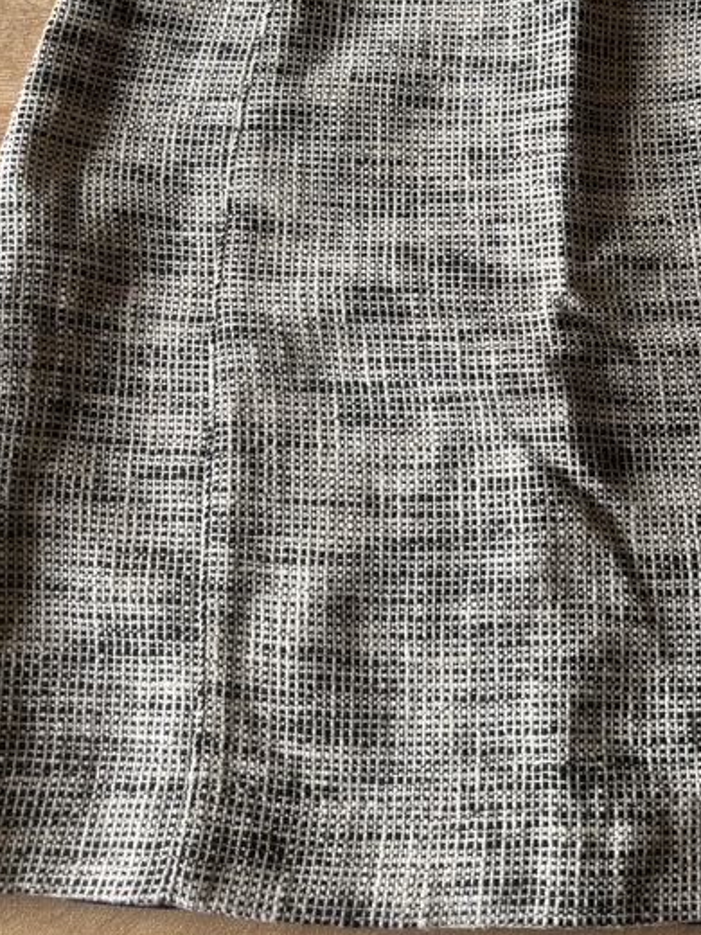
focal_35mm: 50
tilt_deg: -72.2
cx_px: 582
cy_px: 286
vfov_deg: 37.6
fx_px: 1350
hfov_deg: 28.4
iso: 125
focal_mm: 5.96
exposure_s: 1/121
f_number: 1.6
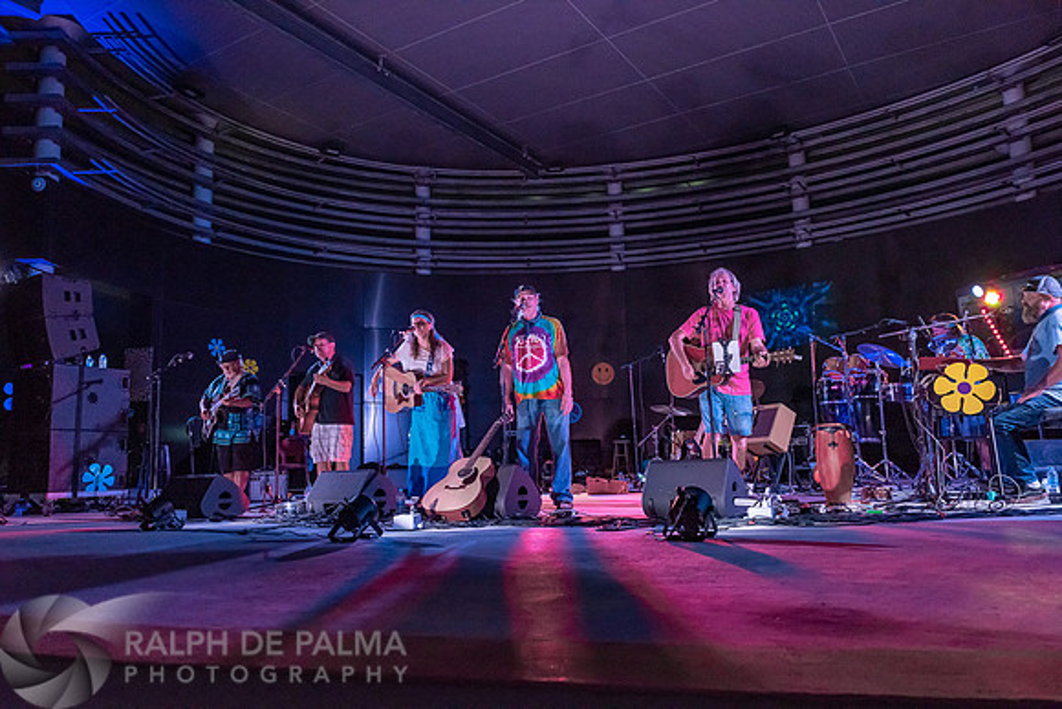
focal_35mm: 27
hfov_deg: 67.4
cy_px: 354
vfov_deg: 48.0
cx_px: 531
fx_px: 797
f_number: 5.6
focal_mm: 27
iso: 2500
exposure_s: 1/160
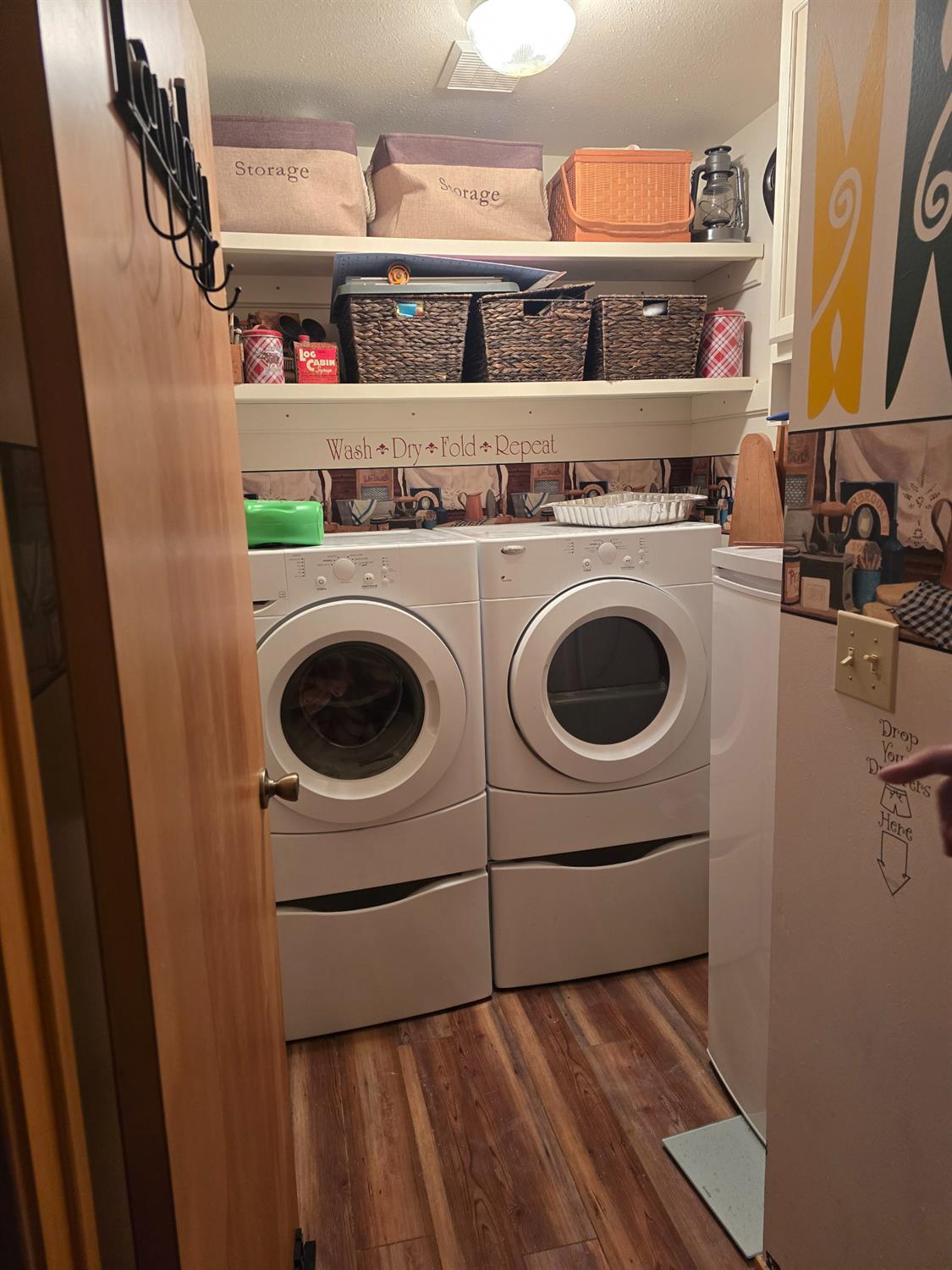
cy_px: 635
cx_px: 476
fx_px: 843
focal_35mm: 23
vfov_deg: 73.9
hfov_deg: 58.9
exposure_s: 1/120
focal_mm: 6.3
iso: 400
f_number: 1.7
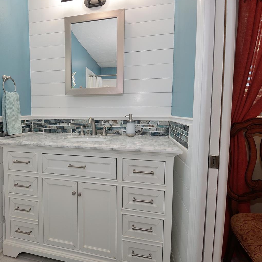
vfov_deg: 74.8
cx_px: 86
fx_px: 171
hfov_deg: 72.5
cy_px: 130
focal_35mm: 20
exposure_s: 1/20
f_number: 4.5
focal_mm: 10
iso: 100
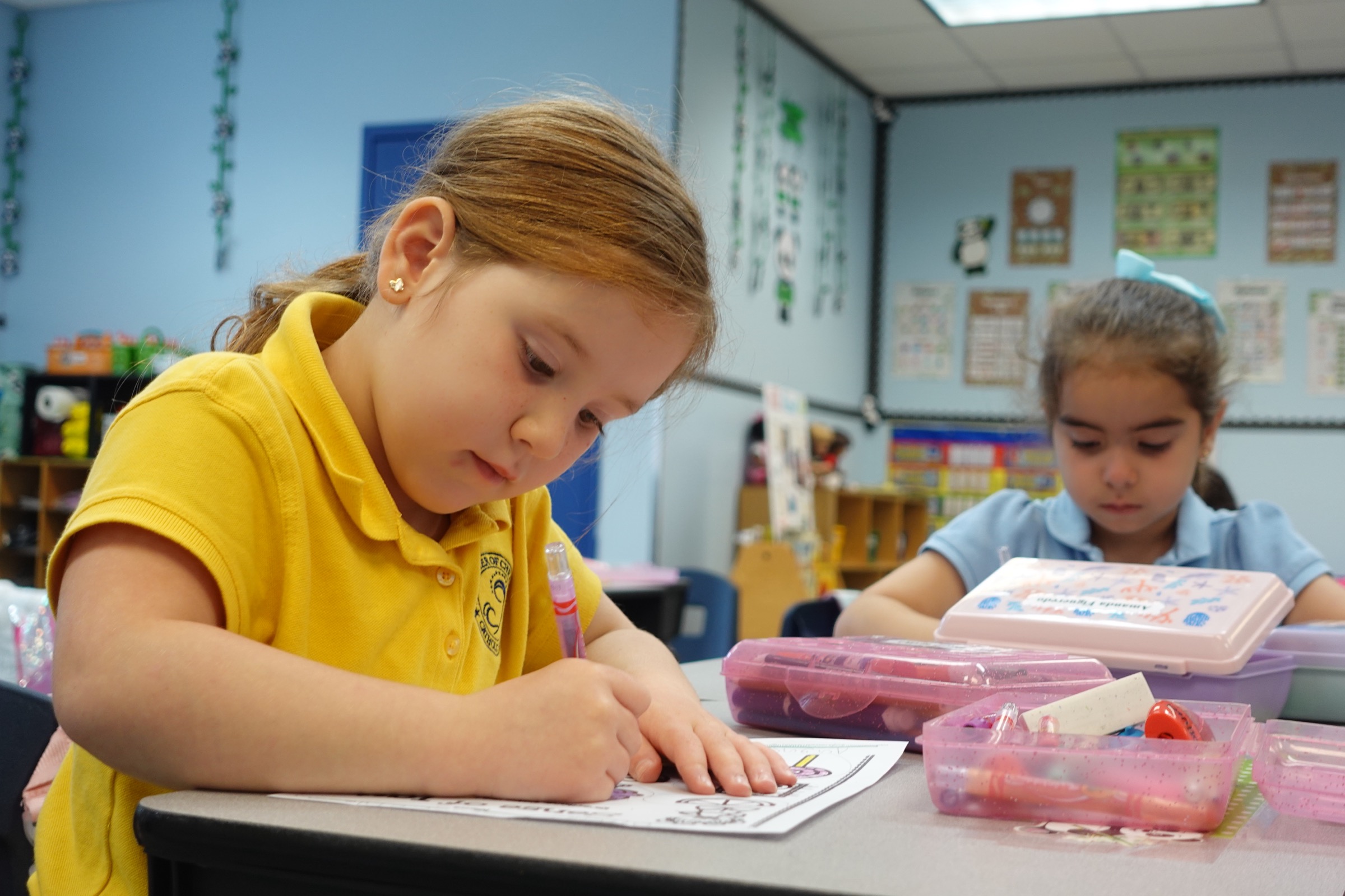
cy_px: 448
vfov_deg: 26.5
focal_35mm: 51
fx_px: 1905
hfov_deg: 38.9
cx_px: 672
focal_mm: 18.99
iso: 250
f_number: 2.8
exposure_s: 1/60
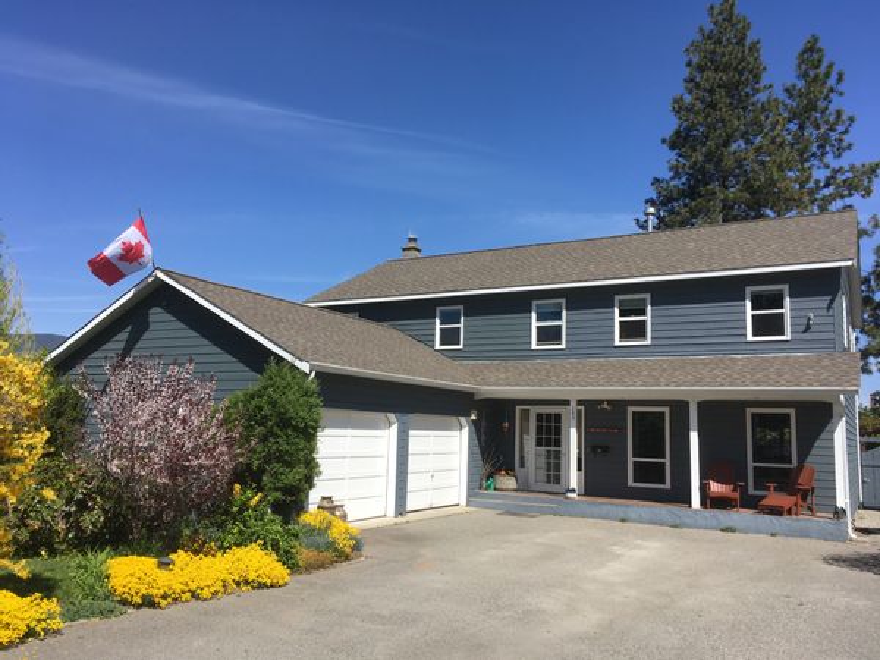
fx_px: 737
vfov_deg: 48.2
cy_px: 330
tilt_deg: +8.0
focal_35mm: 29
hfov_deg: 61.7
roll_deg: -1.8
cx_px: 440
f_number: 2.2
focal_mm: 4.15
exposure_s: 1/1748
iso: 25
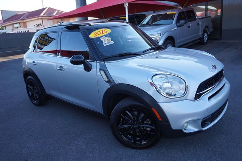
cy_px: 80
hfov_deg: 62.0
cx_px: 121
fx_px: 202
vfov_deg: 43.6
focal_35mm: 30
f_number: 5
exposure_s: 1/80
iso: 100
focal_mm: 20
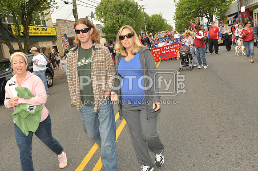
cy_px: 86
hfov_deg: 54.5
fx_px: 251
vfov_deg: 37.8
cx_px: 129
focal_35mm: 35
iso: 400
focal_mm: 35
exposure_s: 1/250
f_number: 8
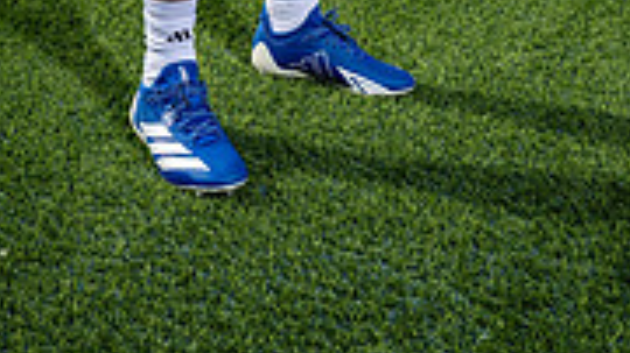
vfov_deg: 14.0
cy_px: -419
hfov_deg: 31.0
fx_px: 1135
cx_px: 266
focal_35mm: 68
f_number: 8
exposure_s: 1/250
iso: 125
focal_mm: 26
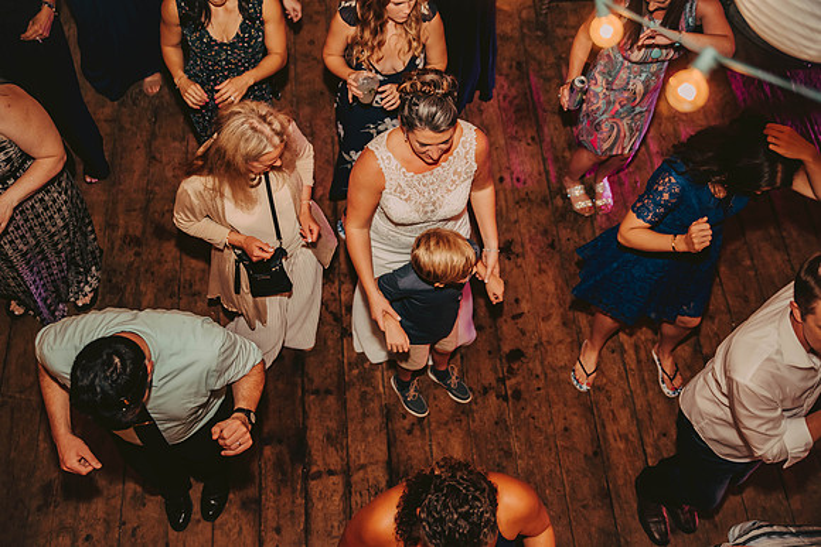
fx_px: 912
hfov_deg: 48.4
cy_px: 274
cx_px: 410
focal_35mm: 40
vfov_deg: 33.4
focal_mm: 40
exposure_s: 1/125
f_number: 2.8
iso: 1250
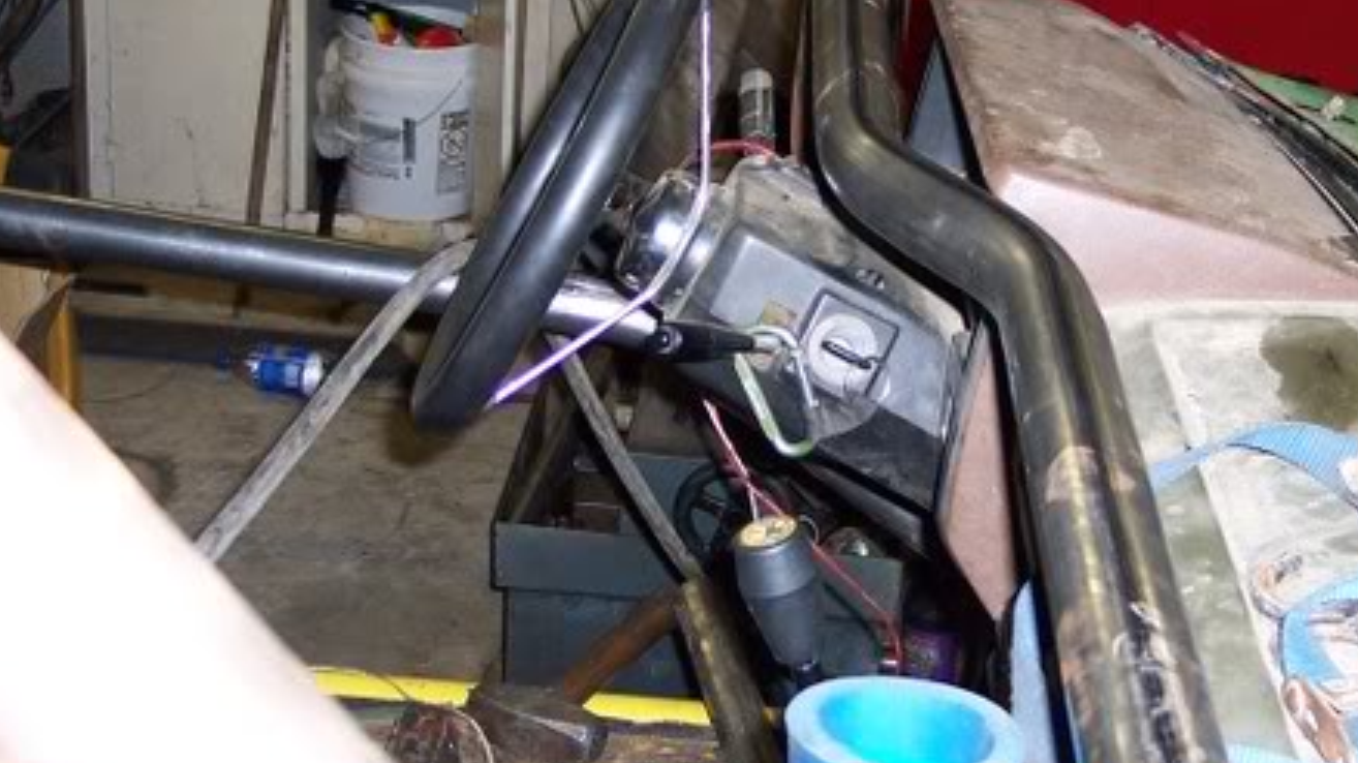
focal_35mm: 62
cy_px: 264
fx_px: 2232
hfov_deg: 33.5
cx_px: 910
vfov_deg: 19.3
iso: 100
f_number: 2.8
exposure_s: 1/60
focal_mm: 8
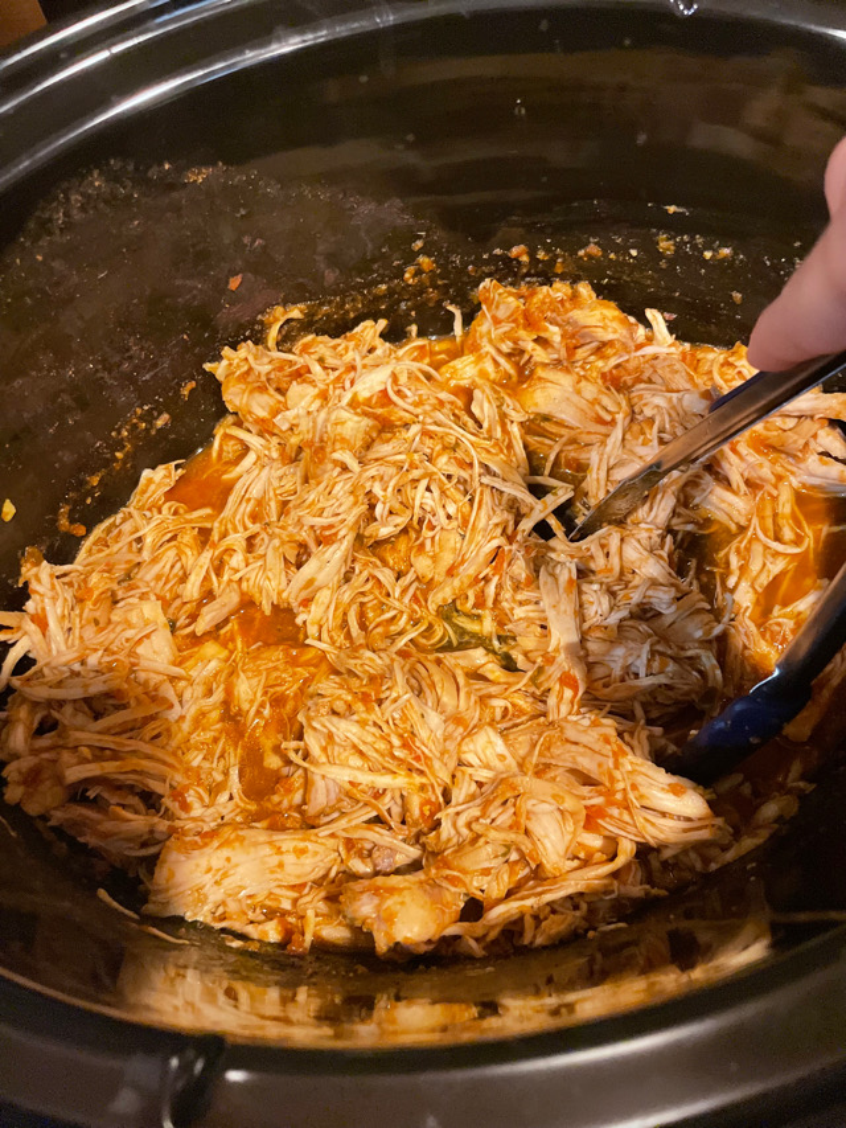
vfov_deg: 67.3
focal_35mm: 26
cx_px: 423
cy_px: 564
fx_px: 847
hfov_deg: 53.1
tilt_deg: -63.8
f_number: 1.6
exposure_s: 1/40
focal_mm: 4.2
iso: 500
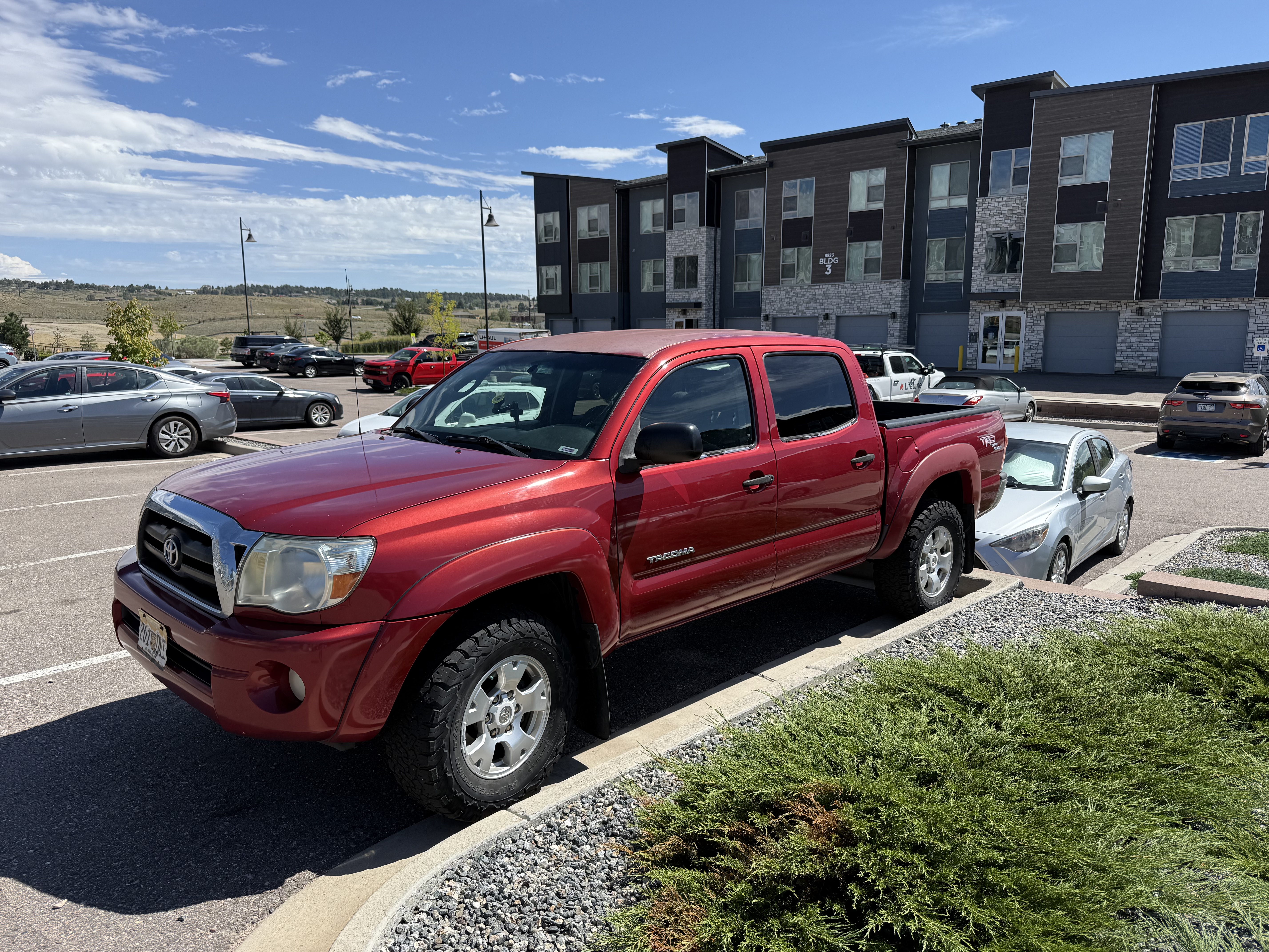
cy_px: 476
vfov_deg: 56.8
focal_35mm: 24
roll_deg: +0.2
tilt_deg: -9.8
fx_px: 880
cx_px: 634
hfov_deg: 71.6
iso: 80
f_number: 1.78
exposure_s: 1/3425
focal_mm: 6.76
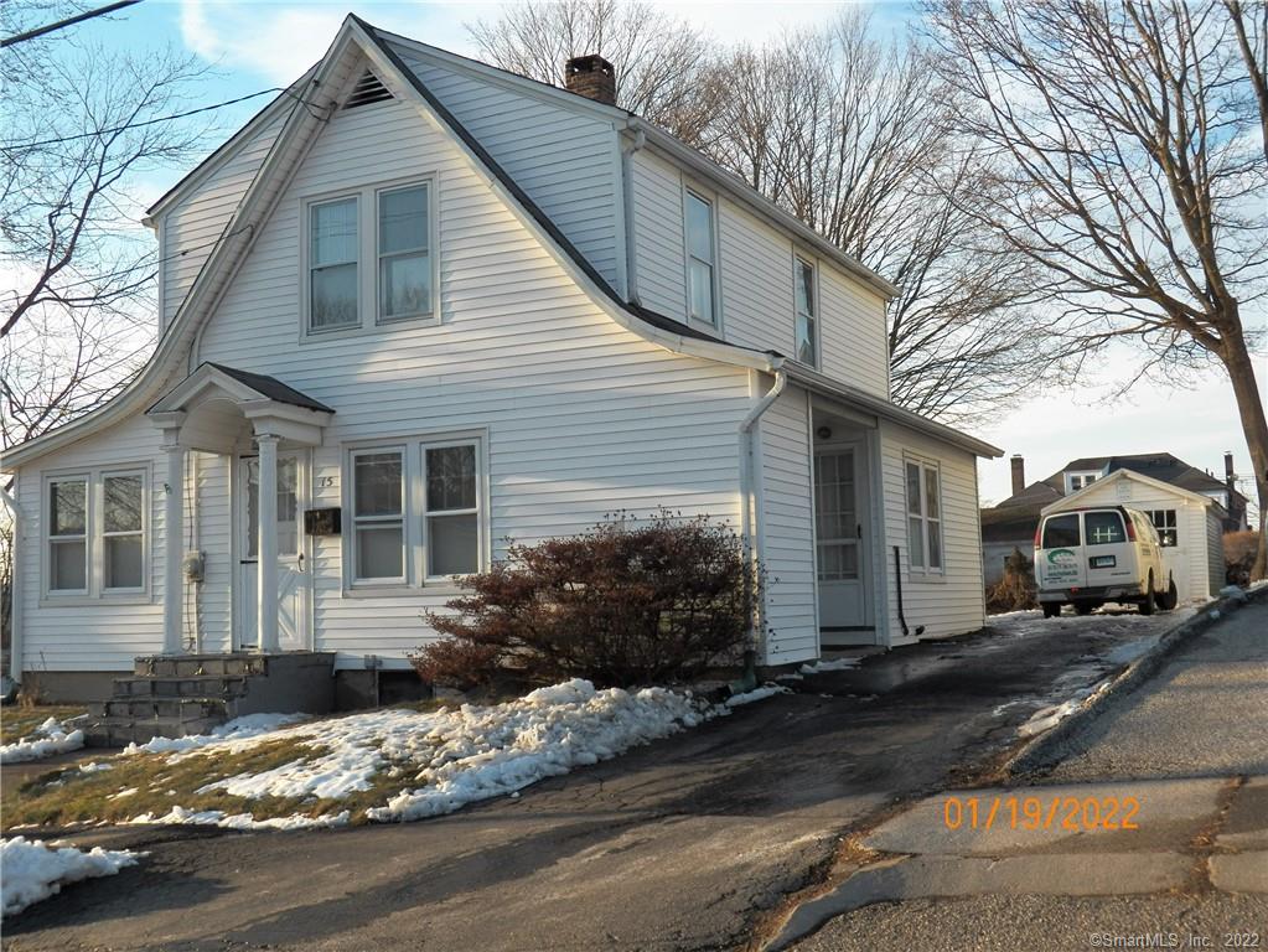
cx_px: 634
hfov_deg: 46.8
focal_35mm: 40
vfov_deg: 36.0
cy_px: 476
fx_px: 1466
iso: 125
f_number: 4
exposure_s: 1/500
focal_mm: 7.1
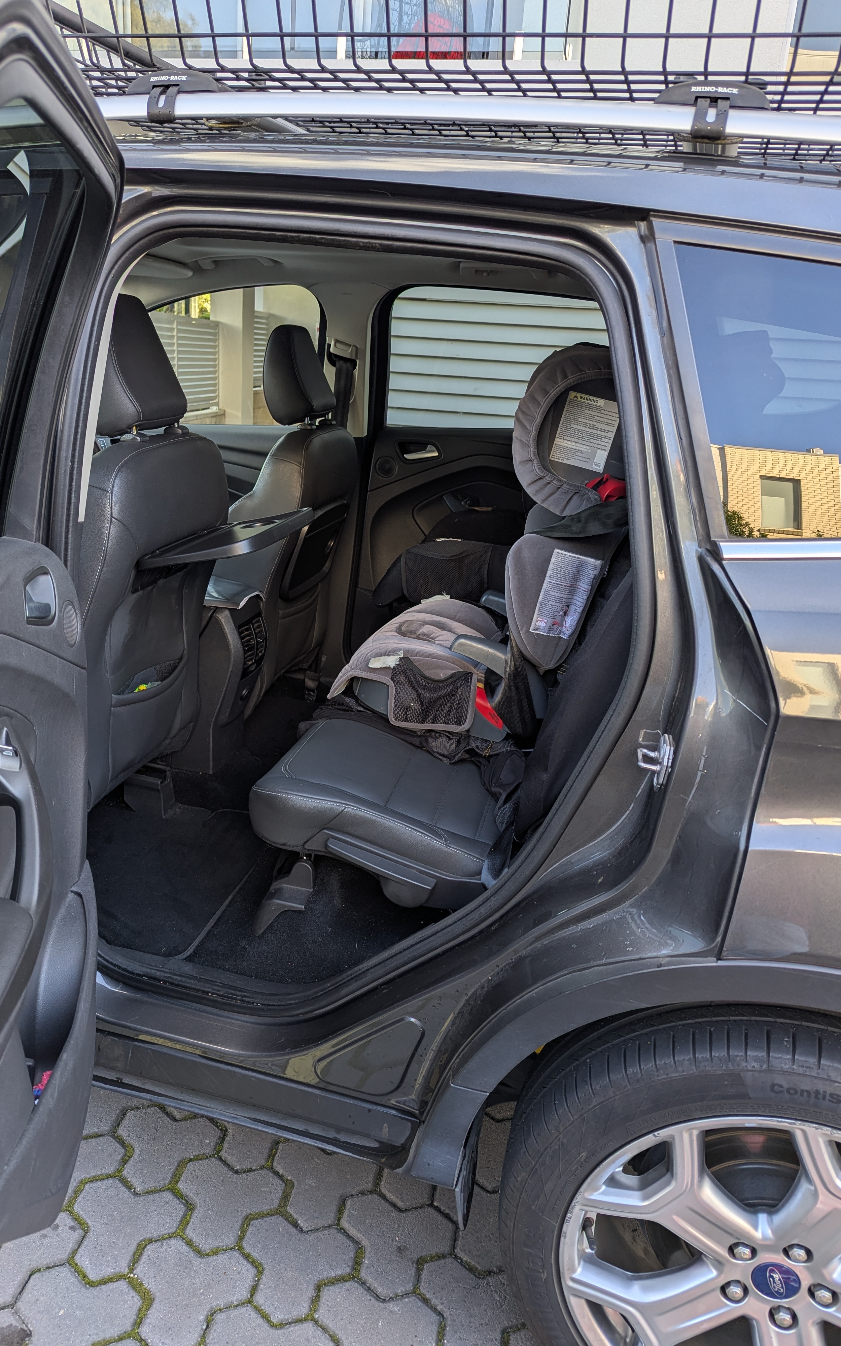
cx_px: 373
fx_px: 953
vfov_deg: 70.4
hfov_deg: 47.5
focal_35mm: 26
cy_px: 679
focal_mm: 6.81
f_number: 1.85
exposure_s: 1/159
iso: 48
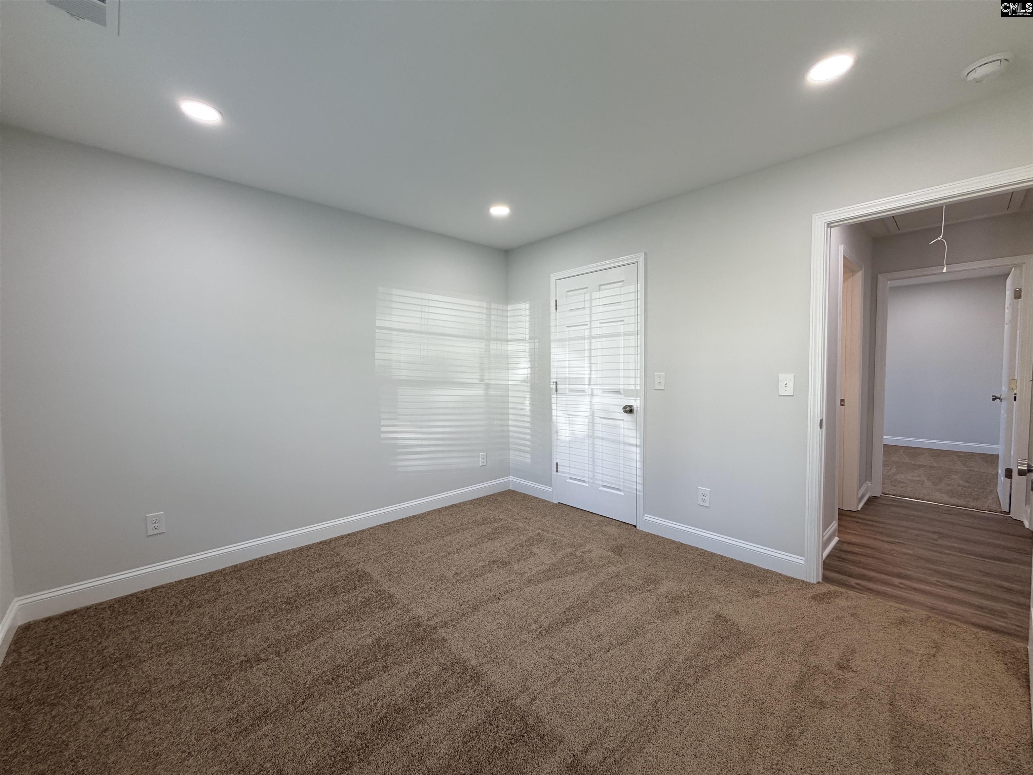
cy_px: 388
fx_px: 418
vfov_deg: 85.7
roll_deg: +0.9
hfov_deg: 102.1
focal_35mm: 14
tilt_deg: -2.8
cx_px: 516
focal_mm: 2.22
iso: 160
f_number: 2.2
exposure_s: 1/120
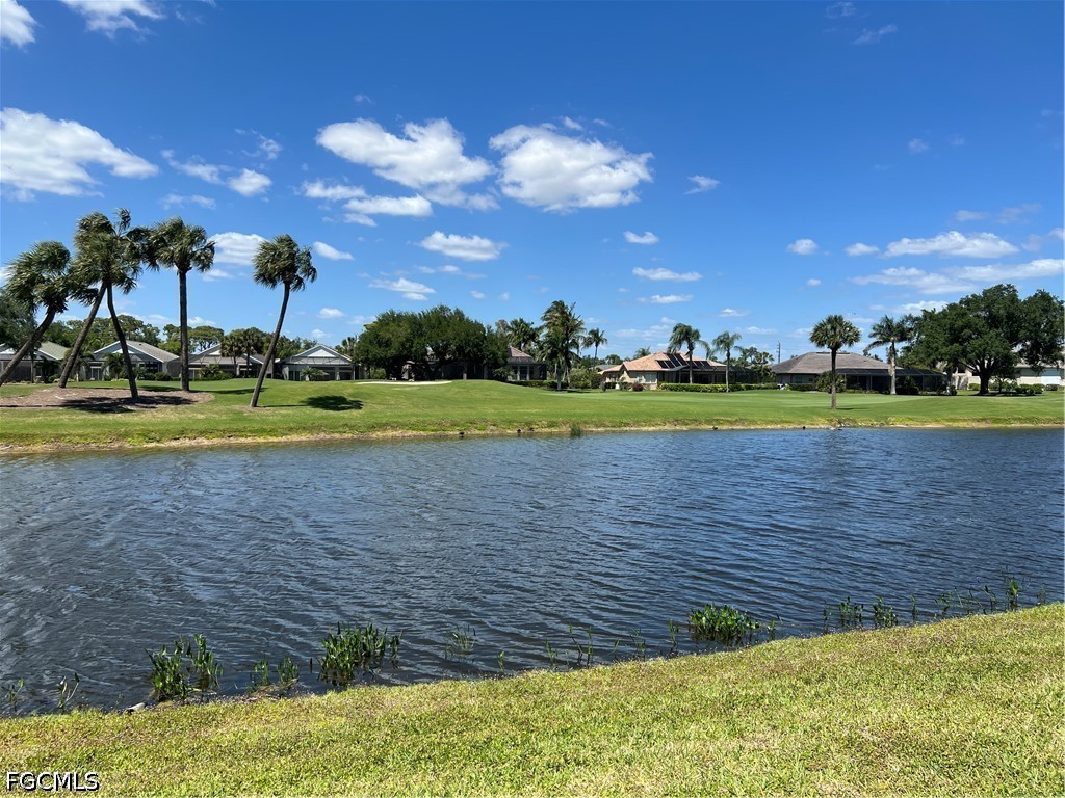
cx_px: 532
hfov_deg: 67.3
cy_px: 399
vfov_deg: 53.1
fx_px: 800
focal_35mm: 26
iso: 50
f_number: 1.5
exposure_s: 1/4831
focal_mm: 5.7
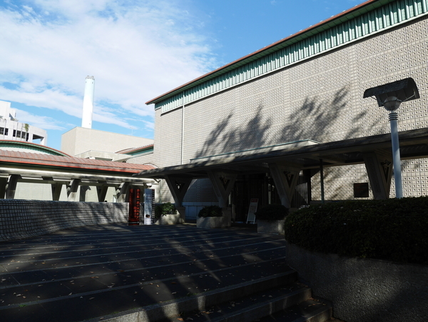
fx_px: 297
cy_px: 161
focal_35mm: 24
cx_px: 214
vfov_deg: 56.9
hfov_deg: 71.6
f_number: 6.3
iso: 200
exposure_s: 1/400
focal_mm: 12
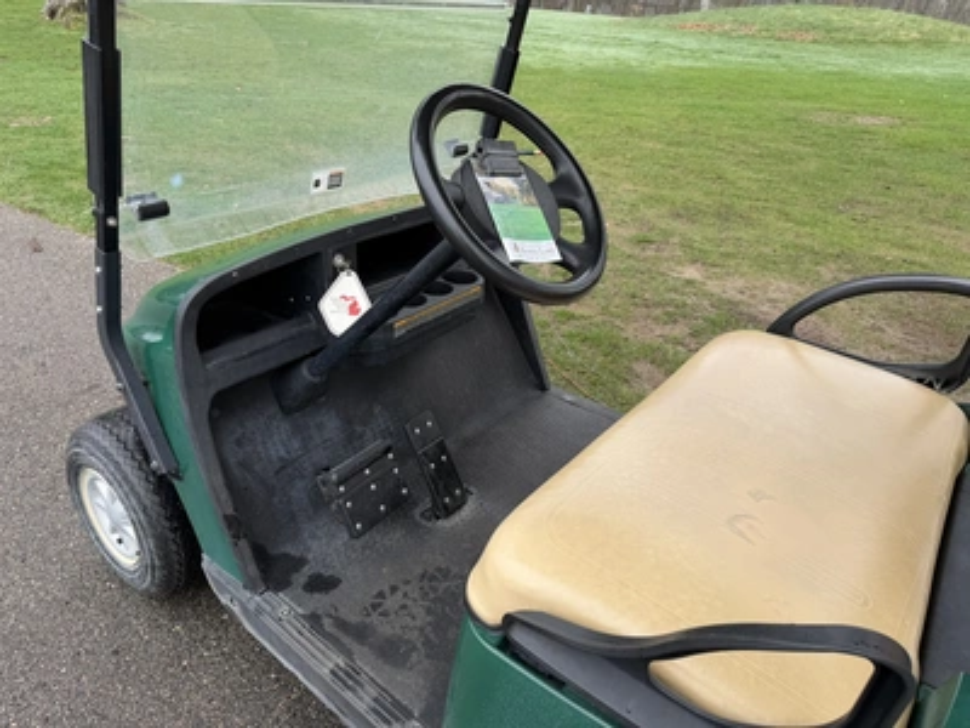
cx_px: 485
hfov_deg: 71.6
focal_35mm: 24
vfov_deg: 56.8
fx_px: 673
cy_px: 364
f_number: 1.78
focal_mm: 6.76
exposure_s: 1/788
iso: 80
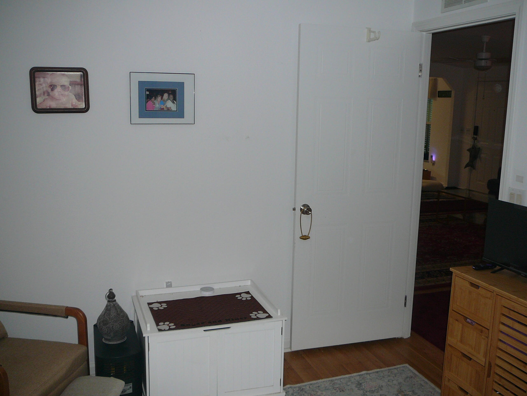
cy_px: 198
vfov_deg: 40.7
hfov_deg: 52.6
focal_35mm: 35
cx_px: 264
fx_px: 533
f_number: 2.8
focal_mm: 5.2
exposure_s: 1/30
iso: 100
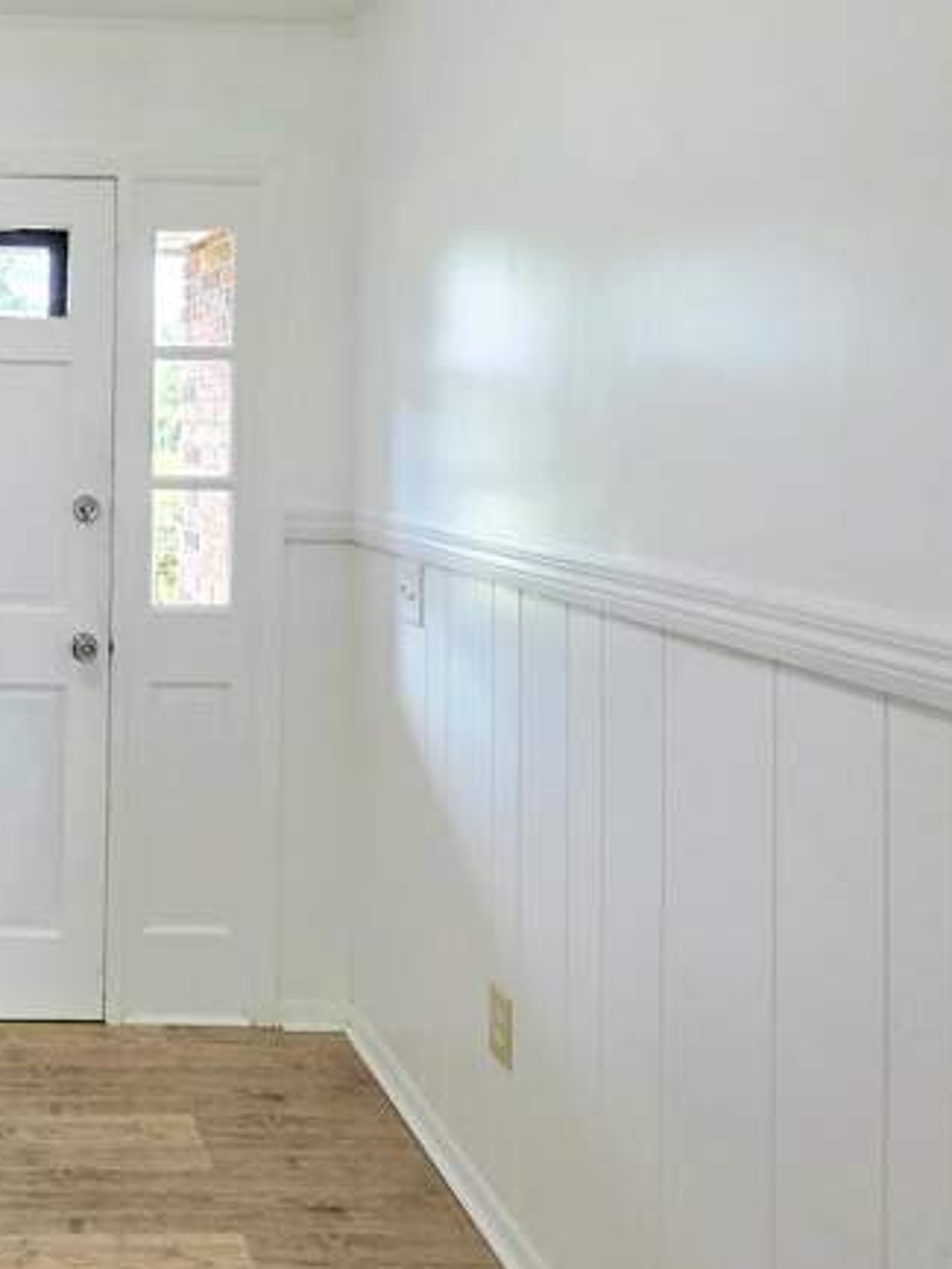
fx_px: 1173
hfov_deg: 38.2
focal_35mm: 32
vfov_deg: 55.7
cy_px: 428
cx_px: -44
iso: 80
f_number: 1.9
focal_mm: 2.2
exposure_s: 1/120
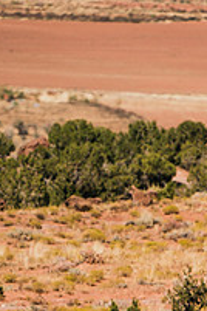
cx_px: 185
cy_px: 336
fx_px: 11600
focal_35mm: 1345
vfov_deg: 1.5
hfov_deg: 1.0
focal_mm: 600
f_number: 6.3
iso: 160
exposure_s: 1/1250
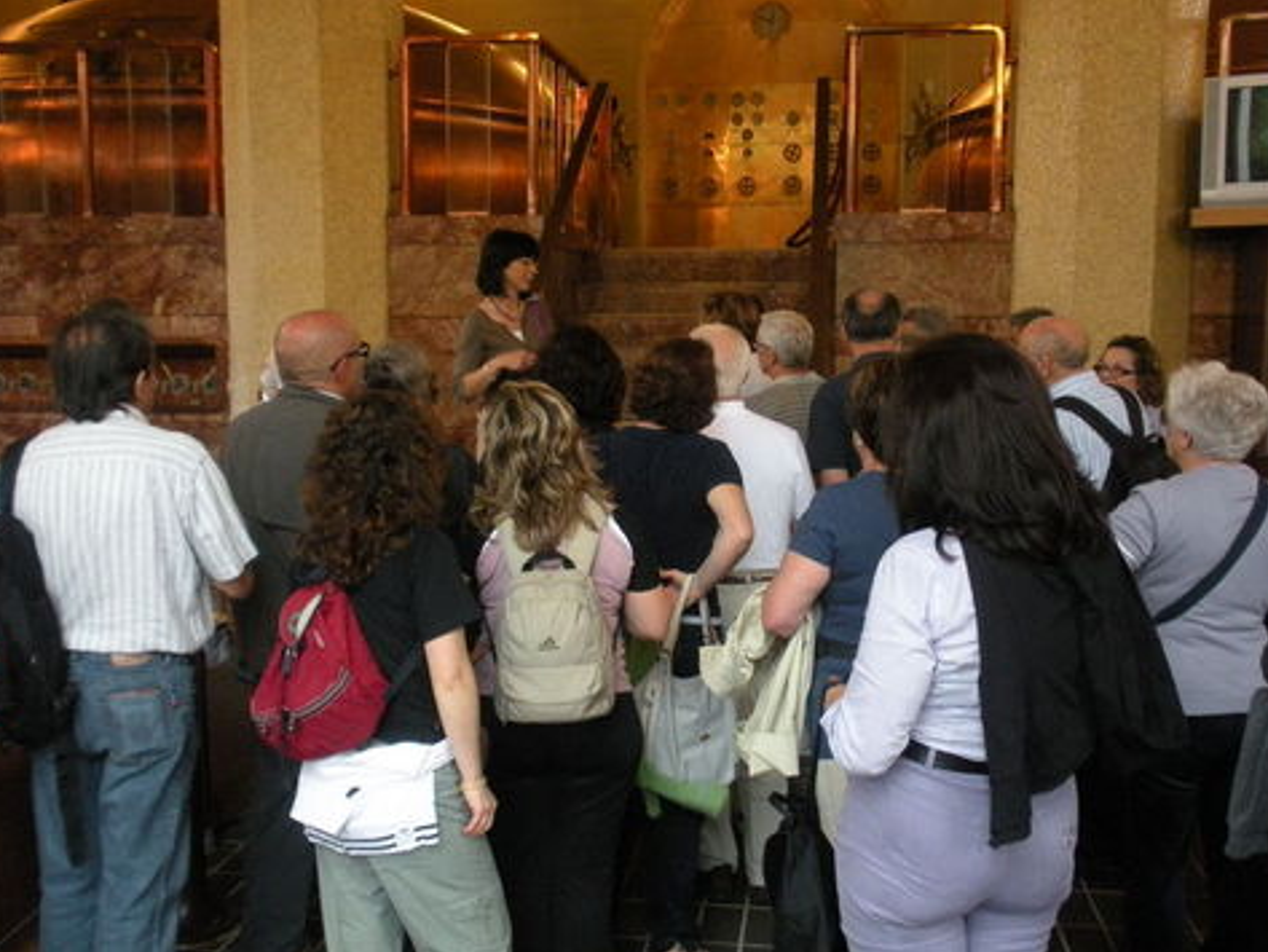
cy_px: 457
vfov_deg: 38.7
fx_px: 1356
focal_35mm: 37
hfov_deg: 50.1
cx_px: 651
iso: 400
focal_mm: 6.3
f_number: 3.5
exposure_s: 1/49.6
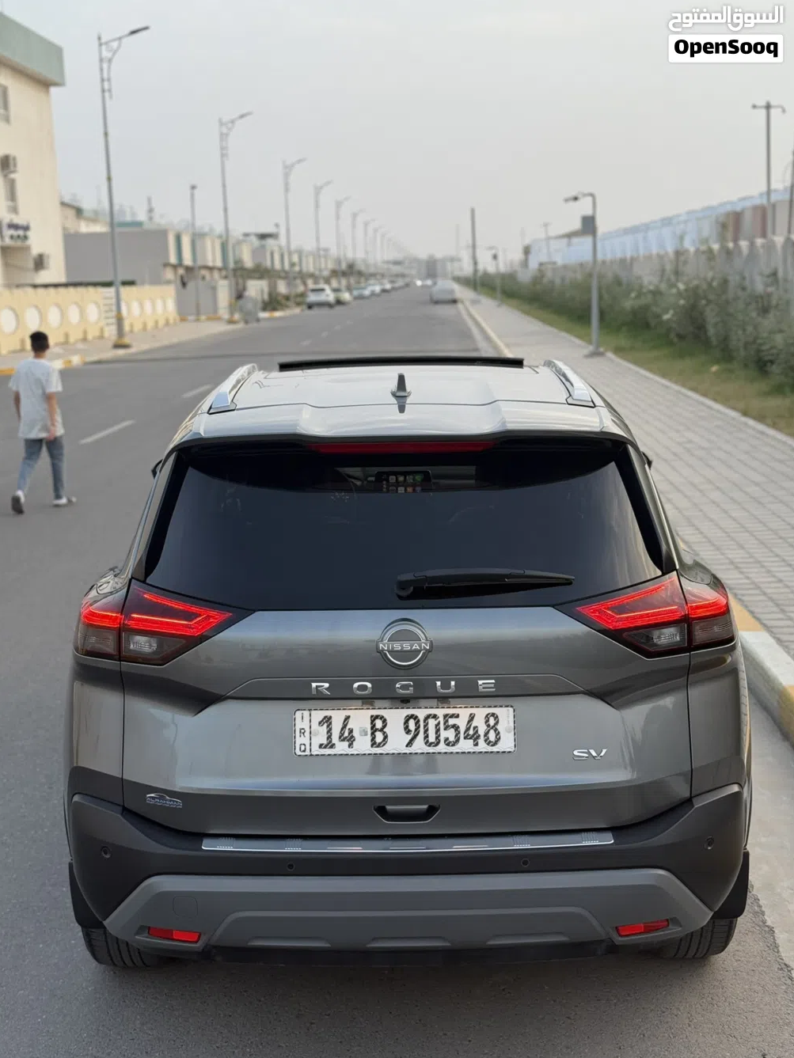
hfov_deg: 29.7
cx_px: 397
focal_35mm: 49
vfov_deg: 38.9
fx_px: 1498
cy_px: 527
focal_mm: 6.76
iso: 64
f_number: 1.78
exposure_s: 1/131
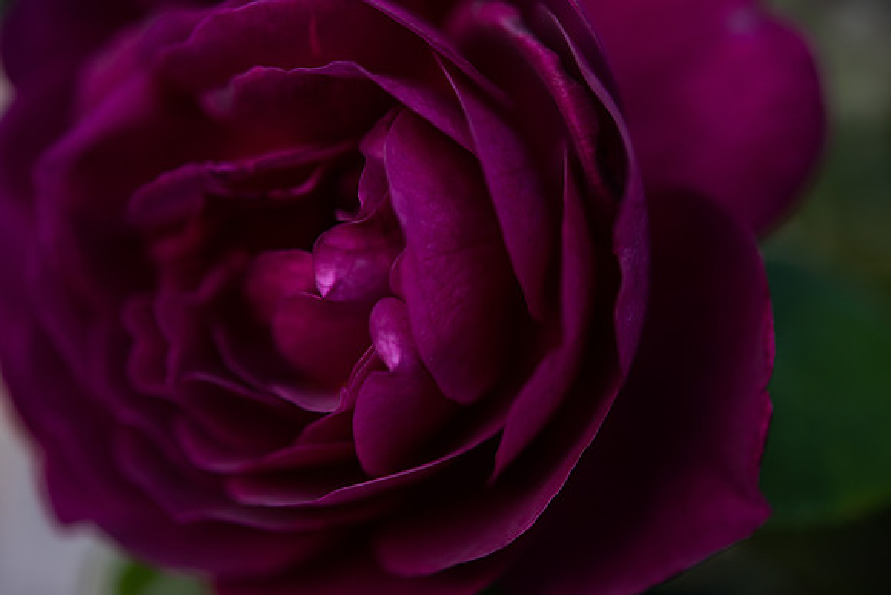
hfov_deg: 33.4
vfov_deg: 22.6
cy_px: 298
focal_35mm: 60
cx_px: 446
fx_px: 1485
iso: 400
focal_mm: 60
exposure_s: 1/60
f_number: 4
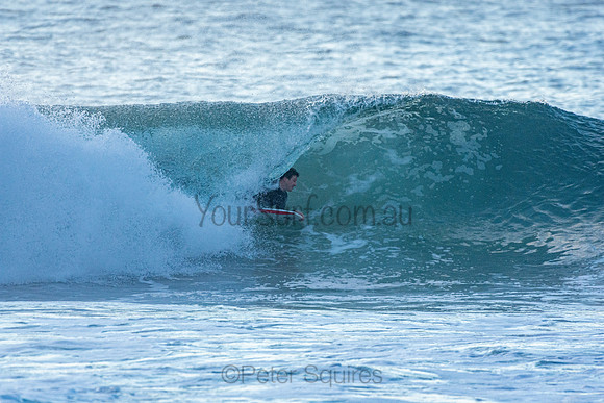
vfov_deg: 1.9
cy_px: 202
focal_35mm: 720
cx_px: 302
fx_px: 12082
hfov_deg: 2.9
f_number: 5.6
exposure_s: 1/1250
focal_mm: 480
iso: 560
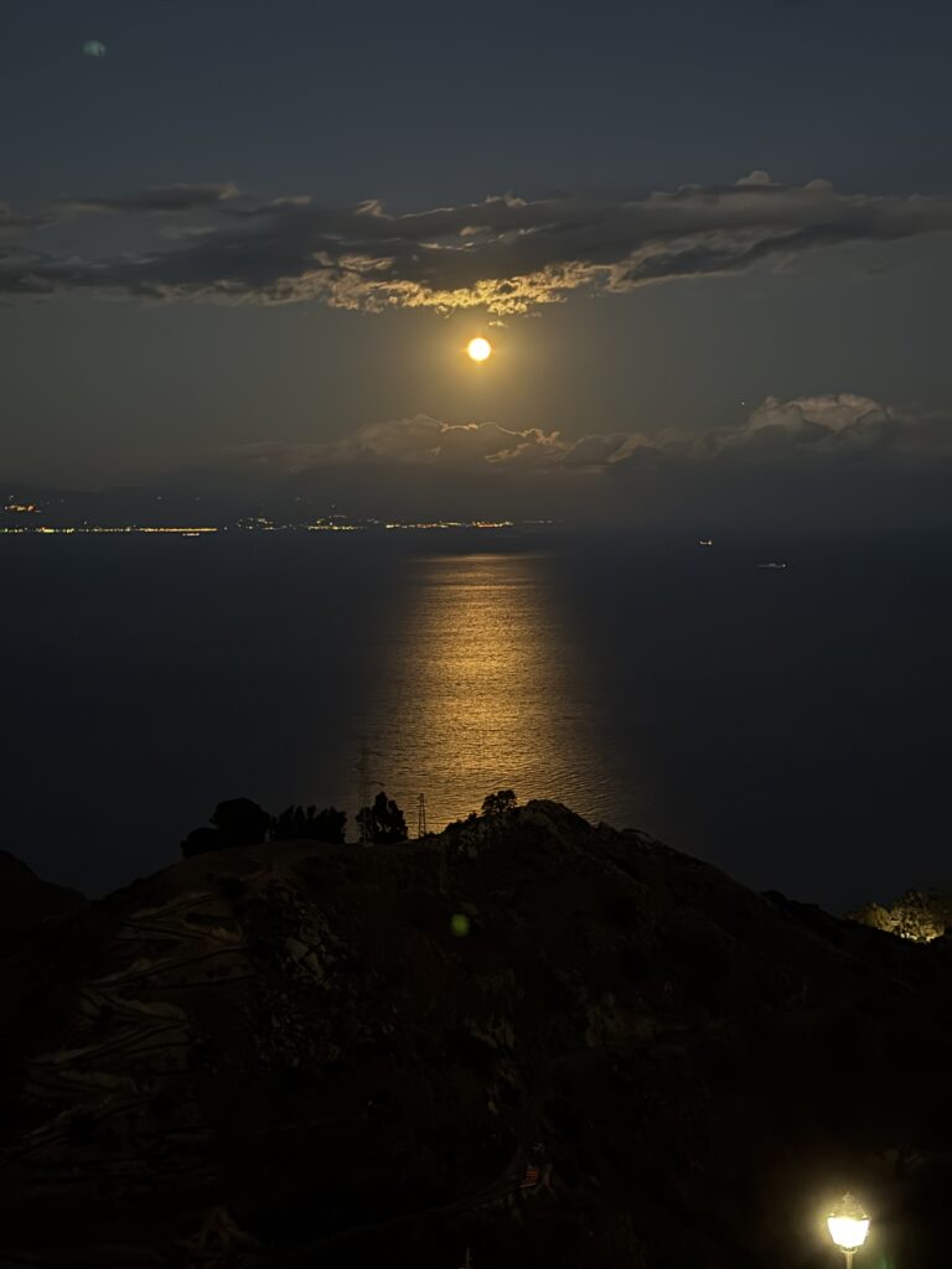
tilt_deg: -4.0
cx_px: 476
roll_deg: +0.2
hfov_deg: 30.3
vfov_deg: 39.7
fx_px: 1760
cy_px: 634
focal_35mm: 48
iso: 1600
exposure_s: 1/5
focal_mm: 6.76
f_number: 1.78
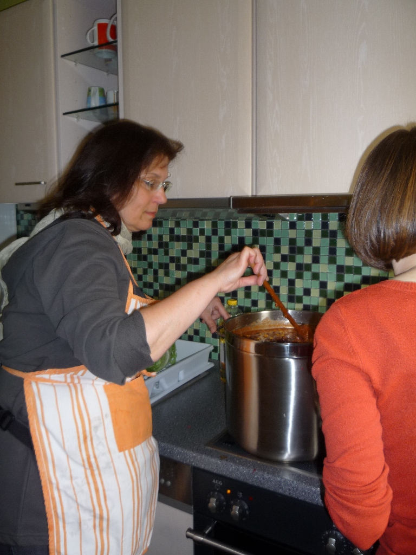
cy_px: 278
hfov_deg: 46.8
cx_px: 208
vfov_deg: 60.0
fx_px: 481
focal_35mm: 30
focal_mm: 5.2
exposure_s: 1/30
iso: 100
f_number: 3.3
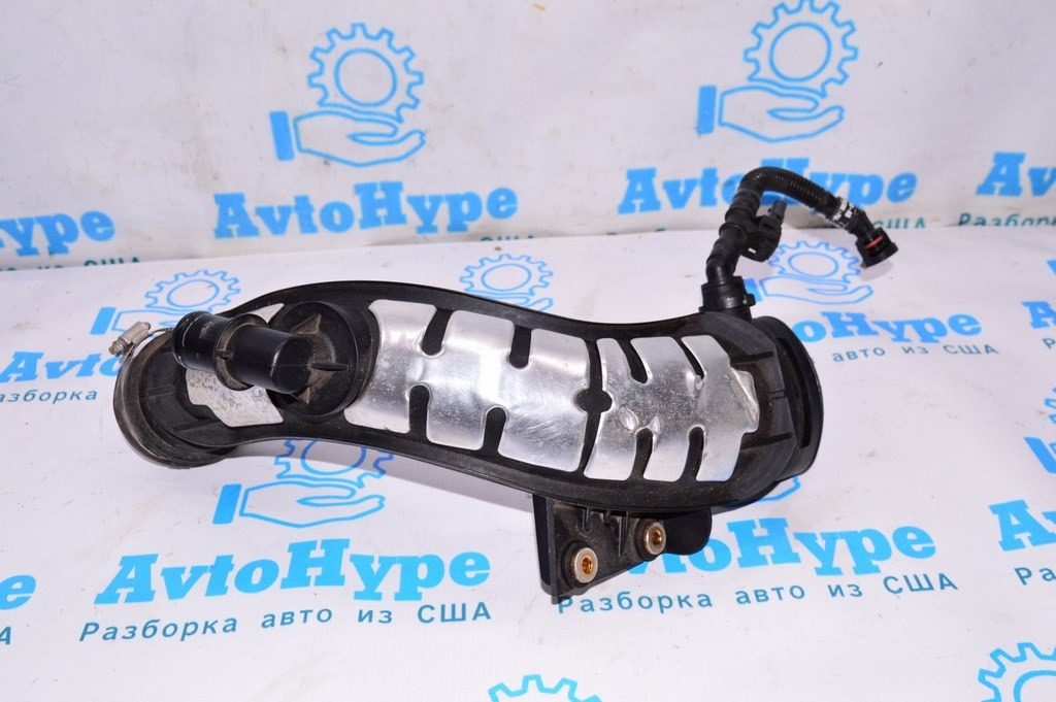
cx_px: 528
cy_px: 351
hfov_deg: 55.1
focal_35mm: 34
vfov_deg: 38.3
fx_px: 1011
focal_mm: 23
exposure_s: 1/200
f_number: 8
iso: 1600
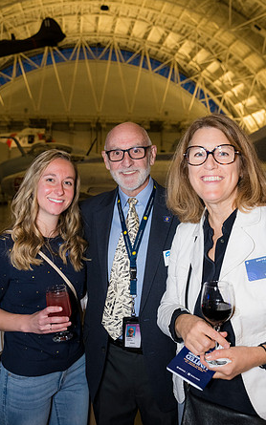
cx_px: 126
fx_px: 383
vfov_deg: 58.1
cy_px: 214
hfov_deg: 38.3
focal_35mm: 33
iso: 3200
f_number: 4
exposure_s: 1/160
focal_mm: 32
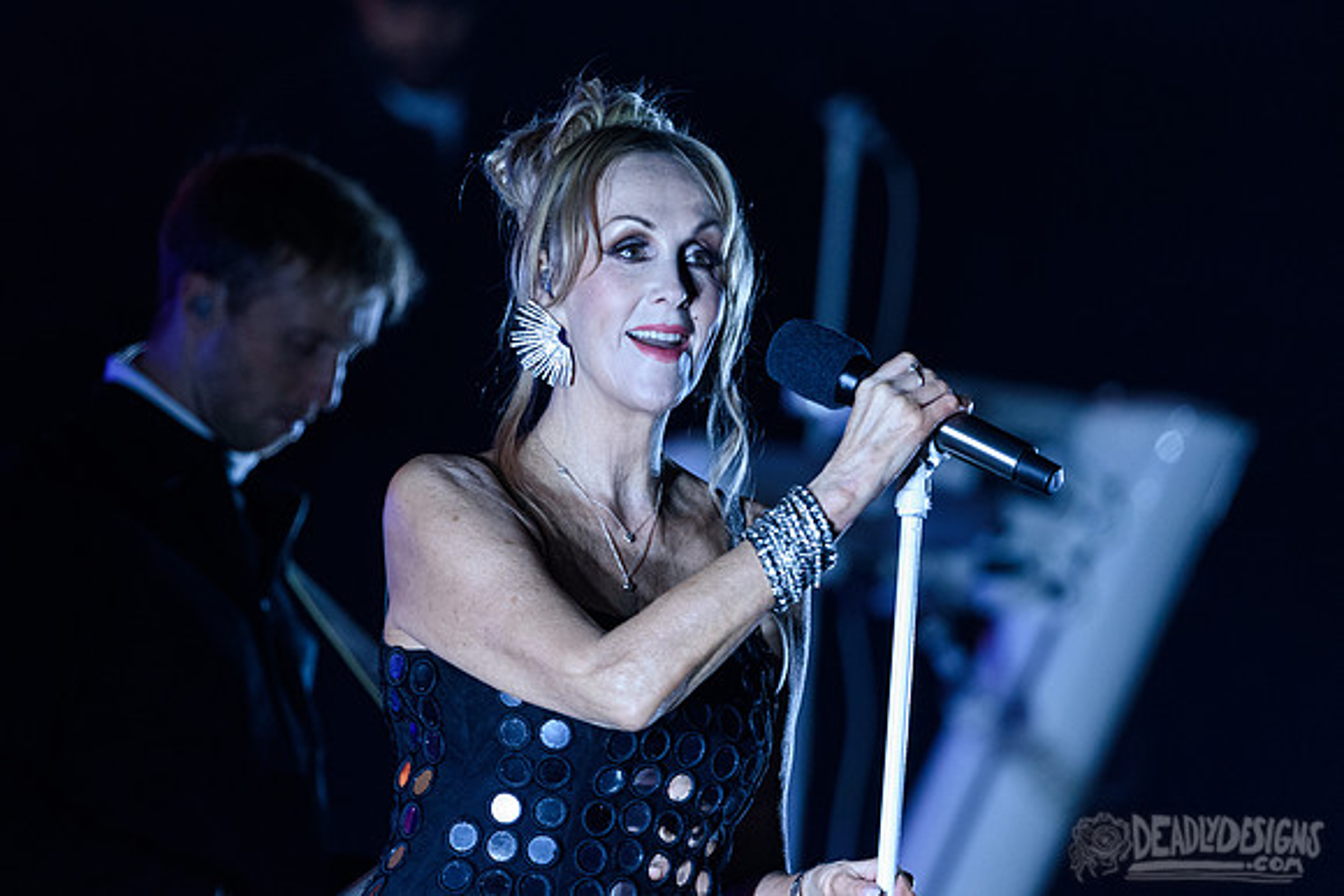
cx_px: 672
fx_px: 20635
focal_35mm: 553
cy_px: 380
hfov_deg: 3.7
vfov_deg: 2.5
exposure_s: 1/250
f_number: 6
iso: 4000
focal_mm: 480
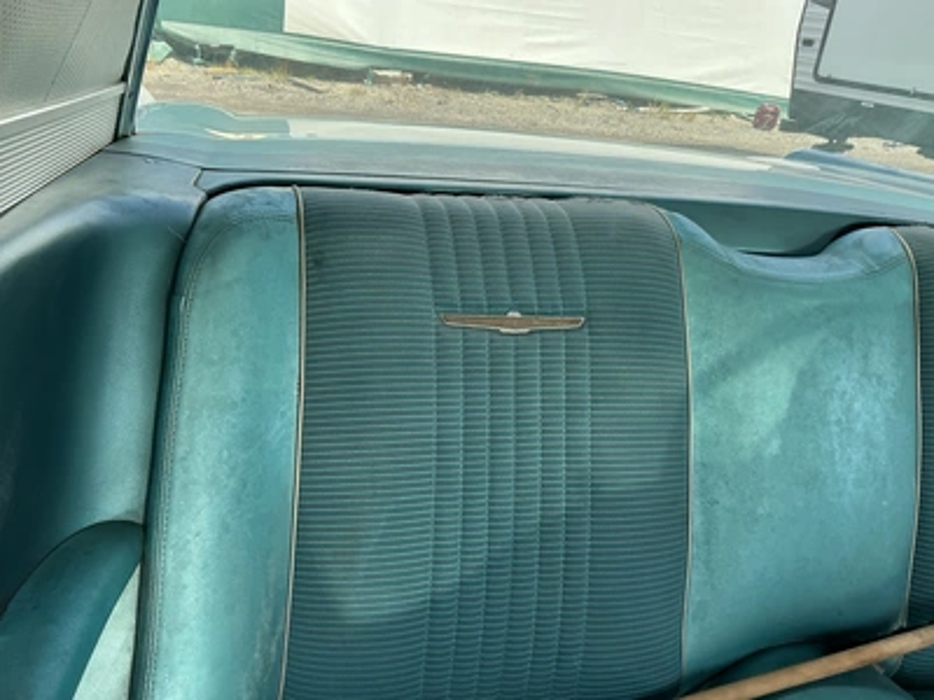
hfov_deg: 63.4
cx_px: 467
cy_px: 350
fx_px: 755
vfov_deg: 49.7
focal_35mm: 28
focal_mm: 3
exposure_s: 1/394
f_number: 1.8
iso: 25
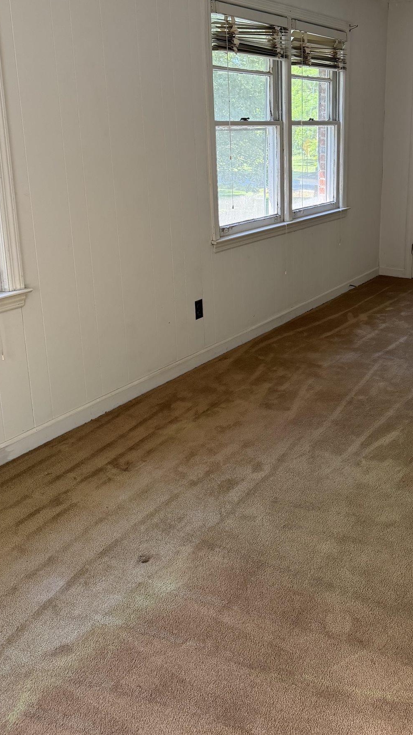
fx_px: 662
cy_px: 307
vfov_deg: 57.7
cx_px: 347
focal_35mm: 34
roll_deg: -1.8
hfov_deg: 33.4
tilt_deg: -14.1
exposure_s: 1/162
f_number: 1.78
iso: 200
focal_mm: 6.76
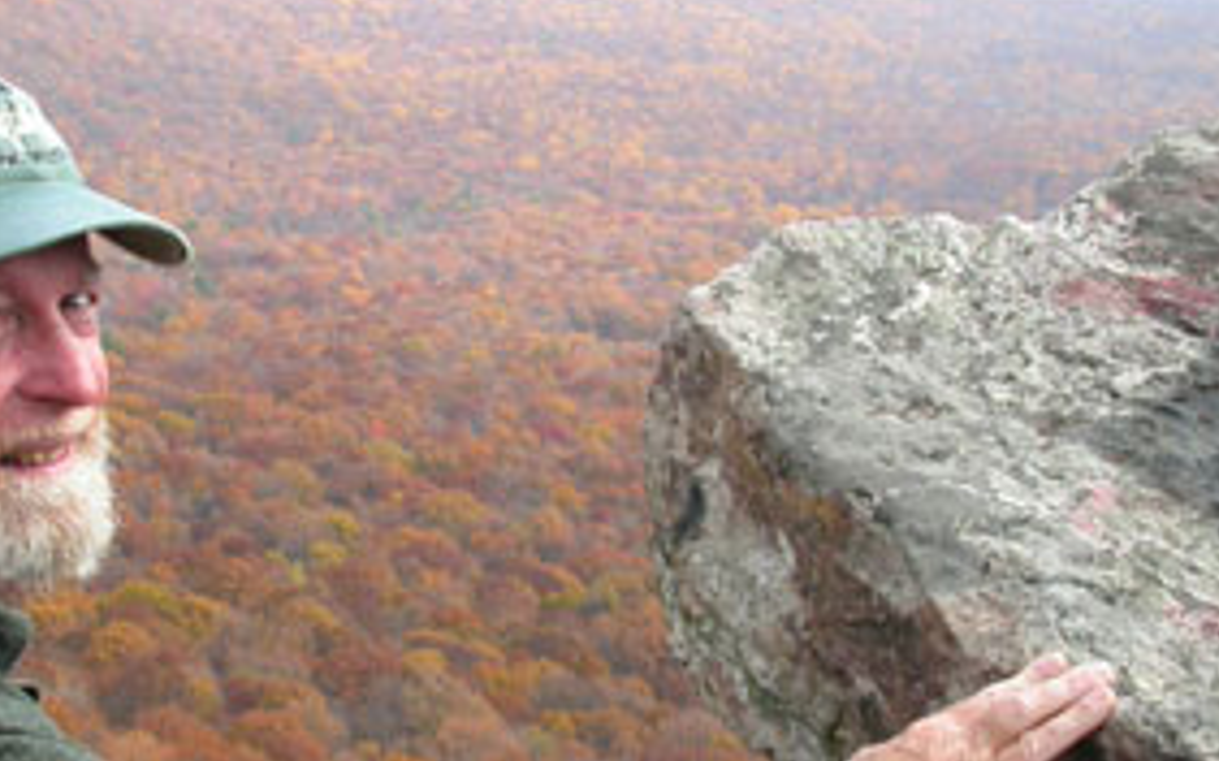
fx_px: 1893
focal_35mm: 57
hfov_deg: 35.4
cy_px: 616
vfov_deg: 22.4
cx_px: 437
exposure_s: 1/1082
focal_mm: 7.85
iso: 100
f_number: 2.6
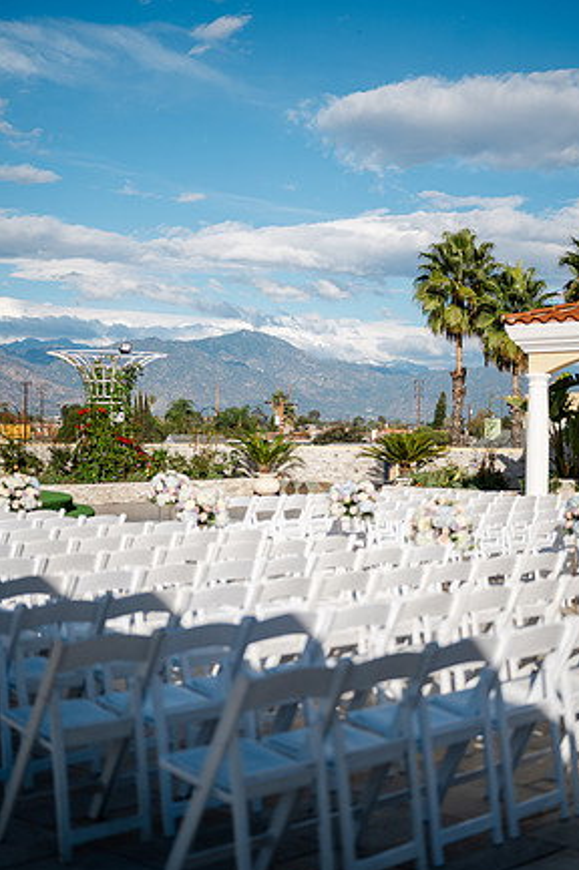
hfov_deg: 25.9
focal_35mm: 52
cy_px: 450
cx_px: 300
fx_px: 1256
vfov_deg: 38.2
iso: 64
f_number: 1.8
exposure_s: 1/6400
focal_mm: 50
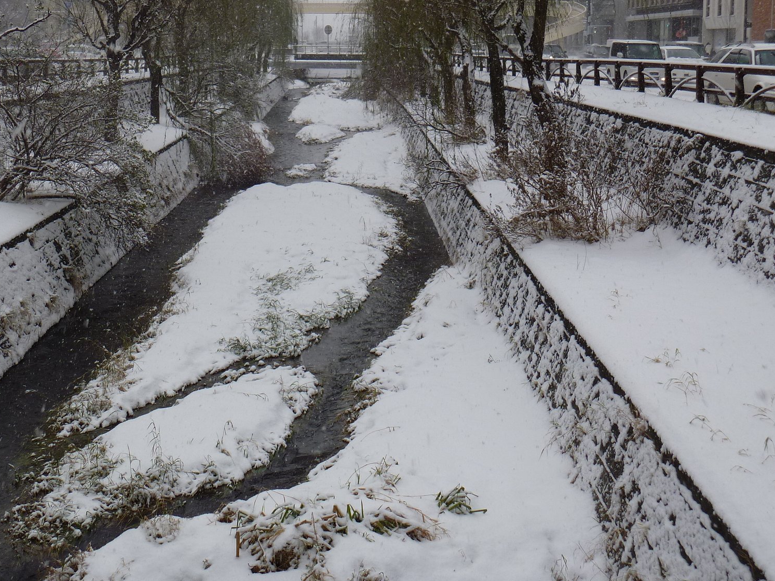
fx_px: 1075
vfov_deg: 30.1
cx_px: 358
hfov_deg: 39.6
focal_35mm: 48
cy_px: 215
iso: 80
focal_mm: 6.3
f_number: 4.5
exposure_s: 1/250
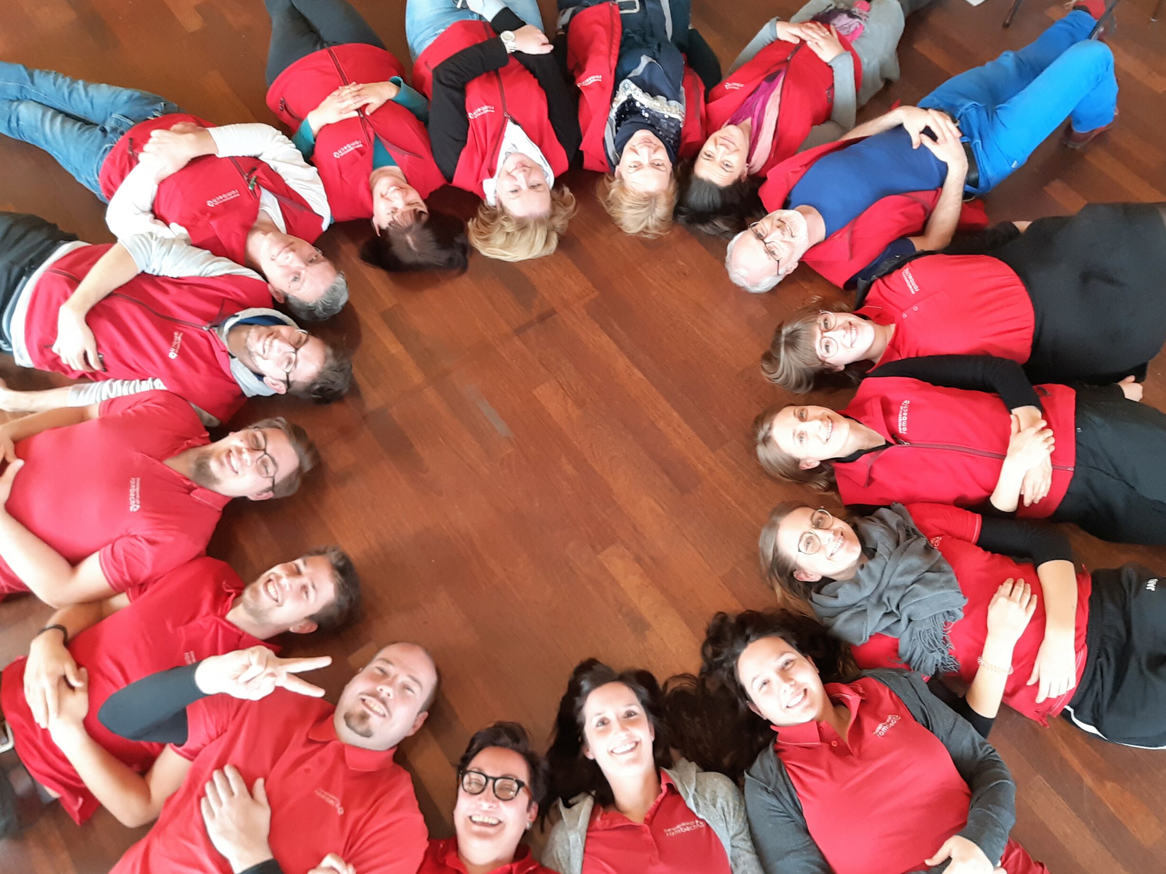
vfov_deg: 49.7
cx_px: 583
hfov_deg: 63.5
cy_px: 430
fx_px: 943
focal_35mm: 28
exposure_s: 1/60
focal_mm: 3.93
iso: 160
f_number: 1.7
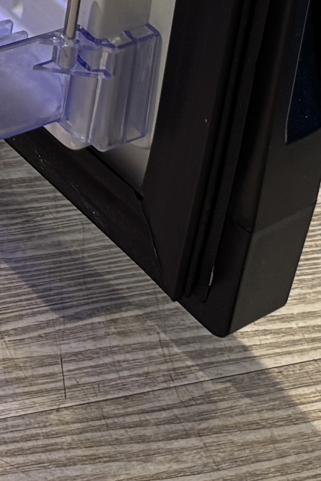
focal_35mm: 148
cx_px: -386
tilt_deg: -24.3
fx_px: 1979
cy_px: -483
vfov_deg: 12.3
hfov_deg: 8.6
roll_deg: -1.4
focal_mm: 6.76
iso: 125
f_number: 1.78
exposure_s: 1/50
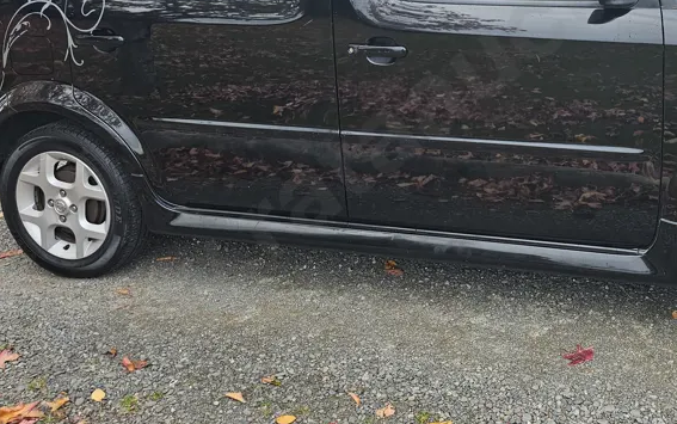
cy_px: 48
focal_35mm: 44
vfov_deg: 28.2
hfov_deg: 43.7
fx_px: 812
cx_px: 510
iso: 40
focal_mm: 6.3
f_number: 1.7
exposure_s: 1/100
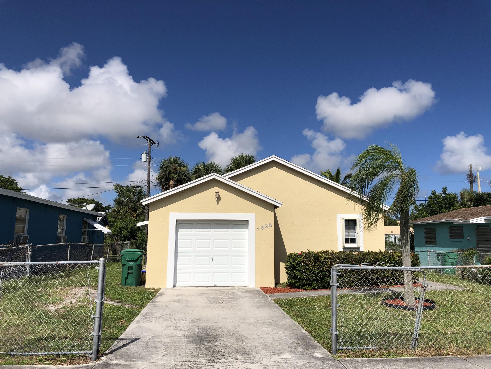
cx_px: 246
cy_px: 184
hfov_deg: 63.4
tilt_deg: +9.0
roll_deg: -0.7
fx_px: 397
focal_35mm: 28
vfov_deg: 49.7
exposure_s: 1/5405
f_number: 1.8
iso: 25
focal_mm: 4
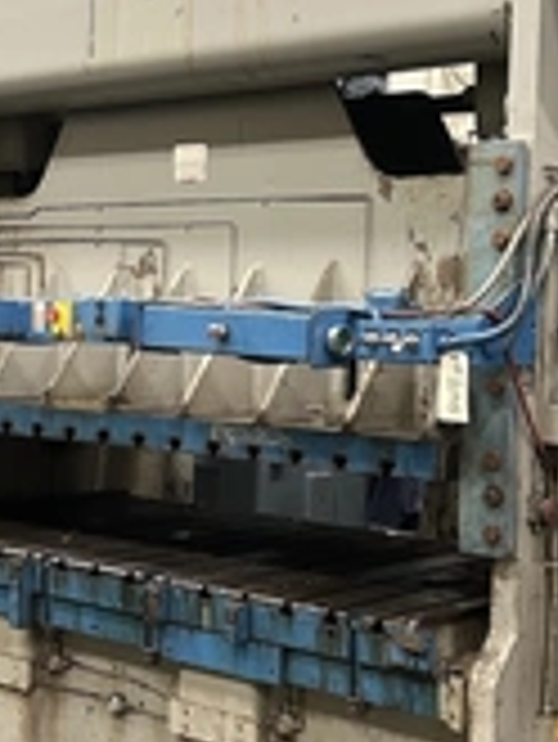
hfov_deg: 23.2
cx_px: 356
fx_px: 1352
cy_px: 355
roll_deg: -1.4
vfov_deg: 30.7
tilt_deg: +0.2
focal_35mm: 63
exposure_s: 1/40
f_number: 1.5
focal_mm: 5.7
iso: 500
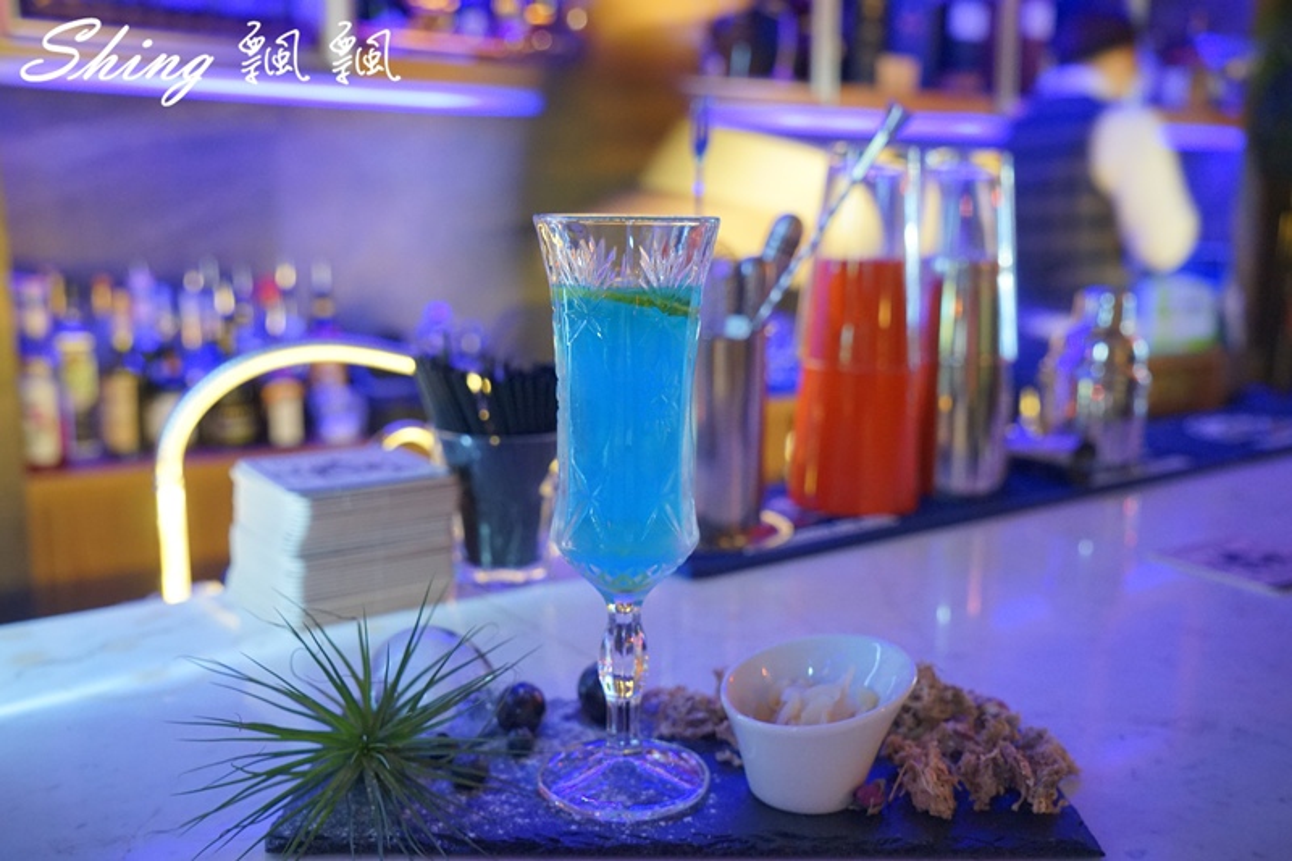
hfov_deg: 54.4
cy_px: 430
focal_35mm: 35
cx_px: 646
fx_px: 1256
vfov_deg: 37.8
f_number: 4.5
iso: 2000
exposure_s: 1/5
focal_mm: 35
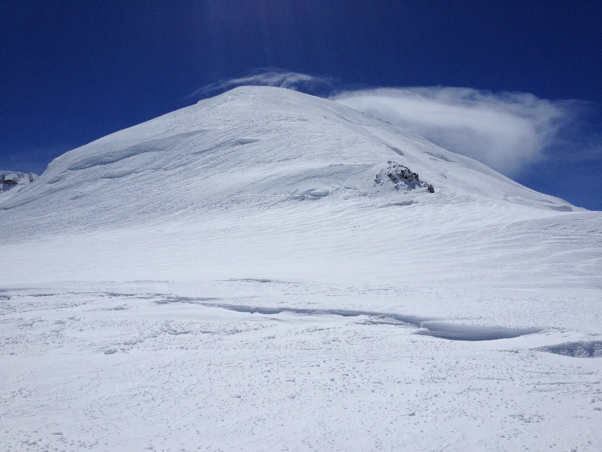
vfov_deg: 40.7
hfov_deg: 52.6
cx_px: 301
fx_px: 609
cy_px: 226
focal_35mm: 35
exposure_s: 1/11111
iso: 50
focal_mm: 4.28
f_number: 2.4
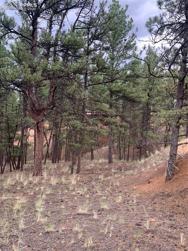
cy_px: 126
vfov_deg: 67.3
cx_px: 94
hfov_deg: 53.0
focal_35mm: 26
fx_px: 188
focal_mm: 4.25
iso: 25
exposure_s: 1/138
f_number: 1.8
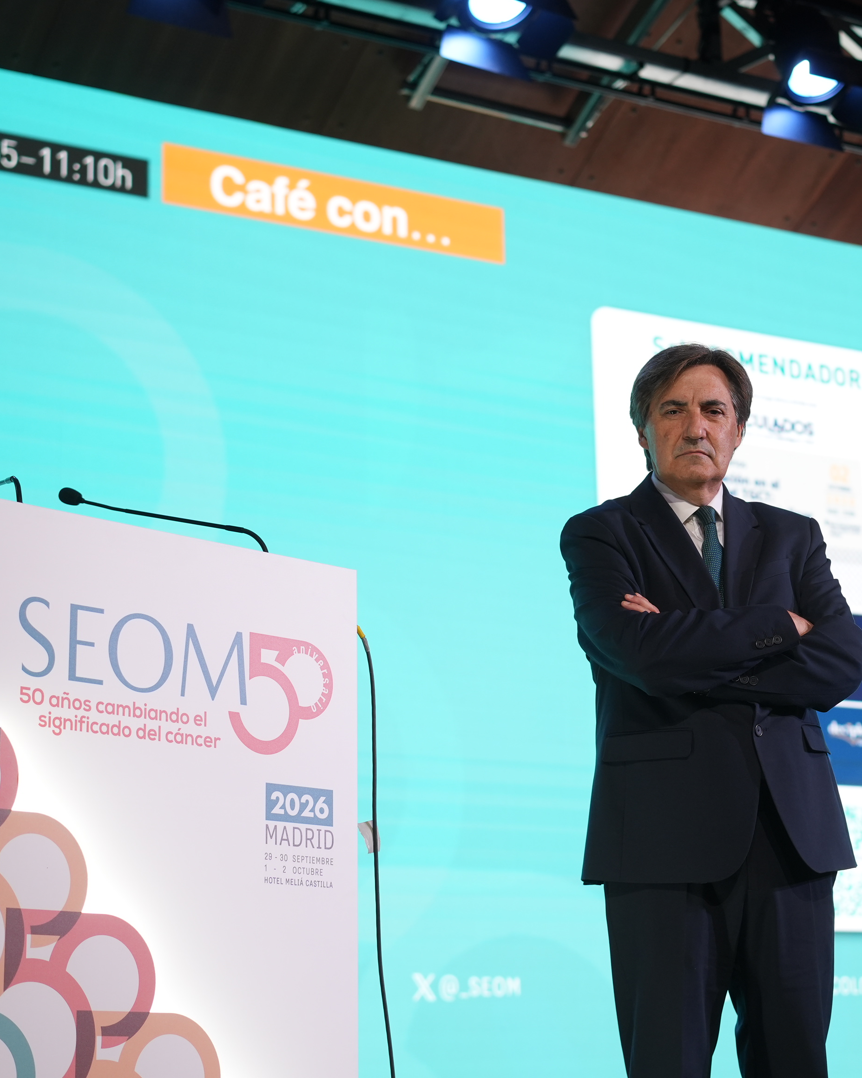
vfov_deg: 24.4
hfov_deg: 19.5
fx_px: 2488
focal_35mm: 78
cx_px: 667
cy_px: 537
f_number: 2.8
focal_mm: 55
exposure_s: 1/200
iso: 640
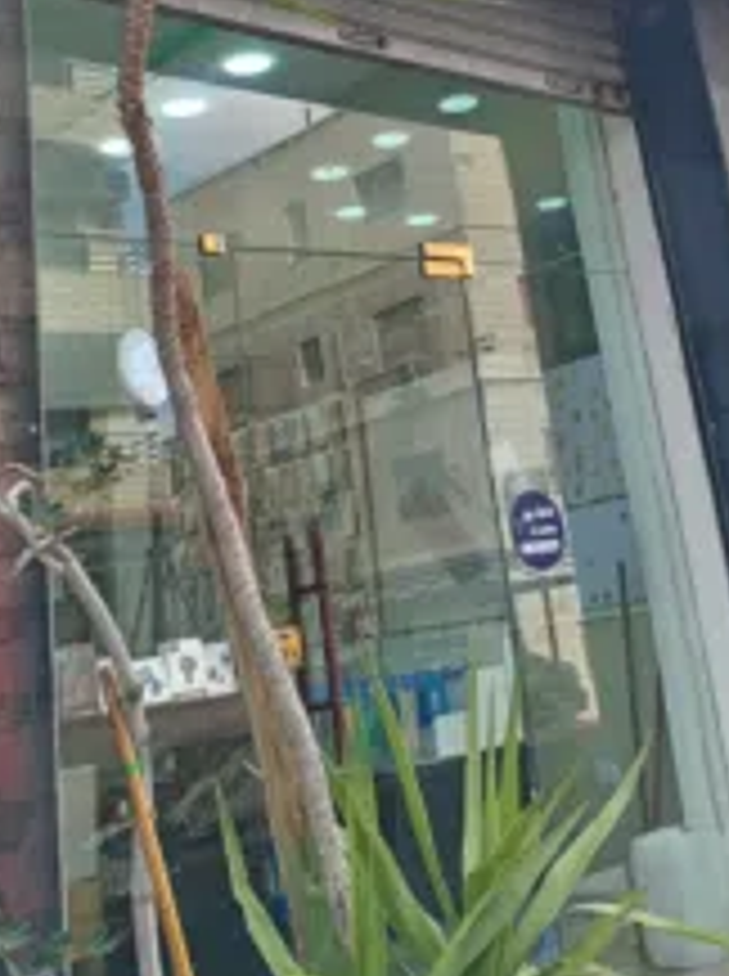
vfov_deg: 36.0
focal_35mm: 50
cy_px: 101
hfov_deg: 28.9
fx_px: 1408
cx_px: 459
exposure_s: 1/108
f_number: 1.8
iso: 100
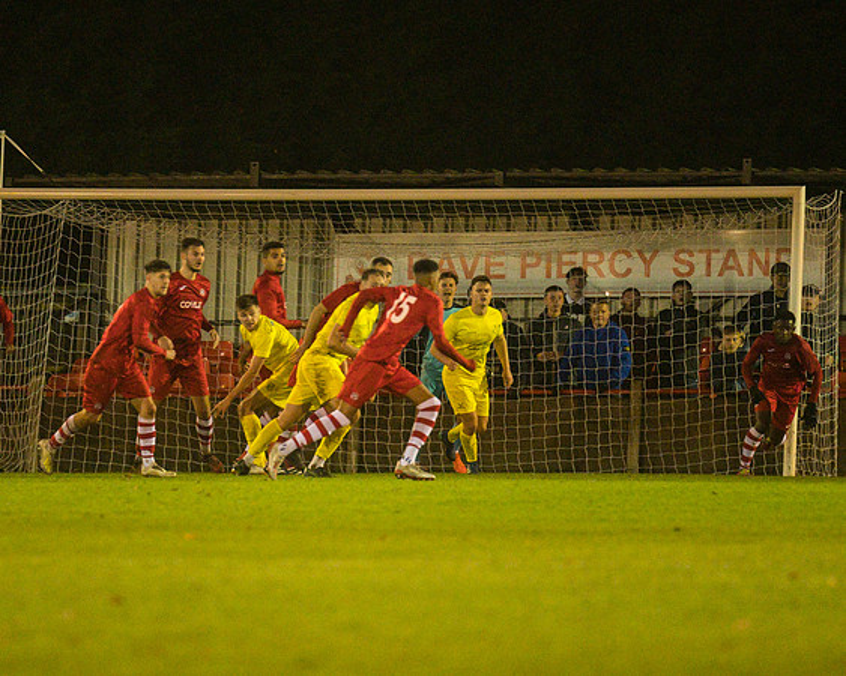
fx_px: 12710
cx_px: 371
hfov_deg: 3.8
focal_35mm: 508
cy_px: 338
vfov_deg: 3.0
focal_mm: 300
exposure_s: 1/640
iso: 5000
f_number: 2.8
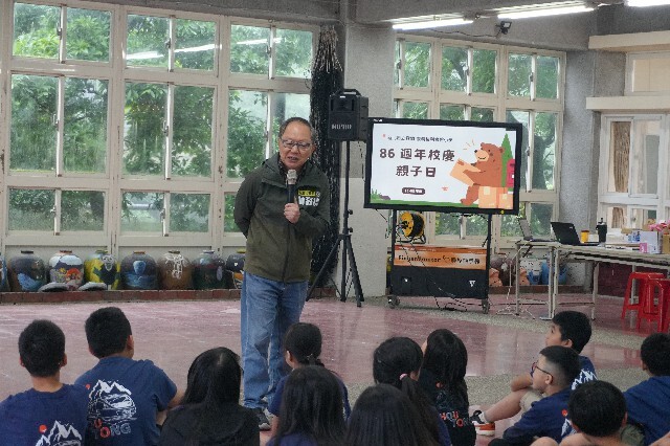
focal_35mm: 75
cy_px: 223
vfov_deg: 18.2
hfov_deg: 27.0
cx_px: 335
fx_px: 1395
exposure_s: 1/160
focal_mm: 50
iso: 3200
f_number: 5.6
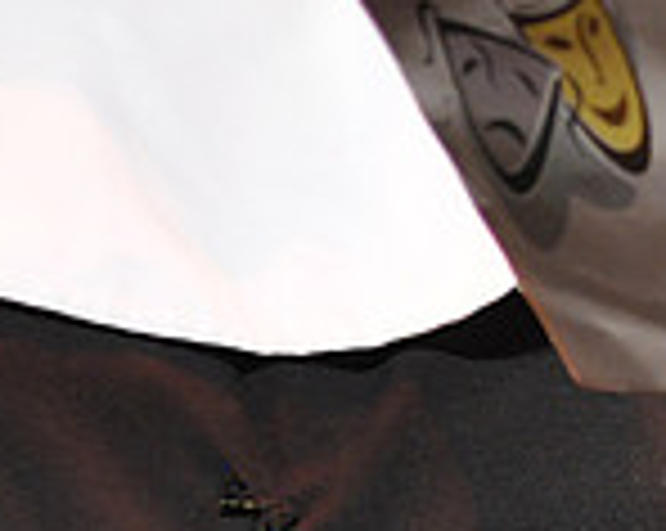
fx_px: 18445
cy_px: -232
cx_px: 986
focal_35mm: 937
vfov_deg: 1.6
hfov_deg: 2.1
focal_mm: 170
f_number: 2.8
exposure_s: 1/400
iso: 1600
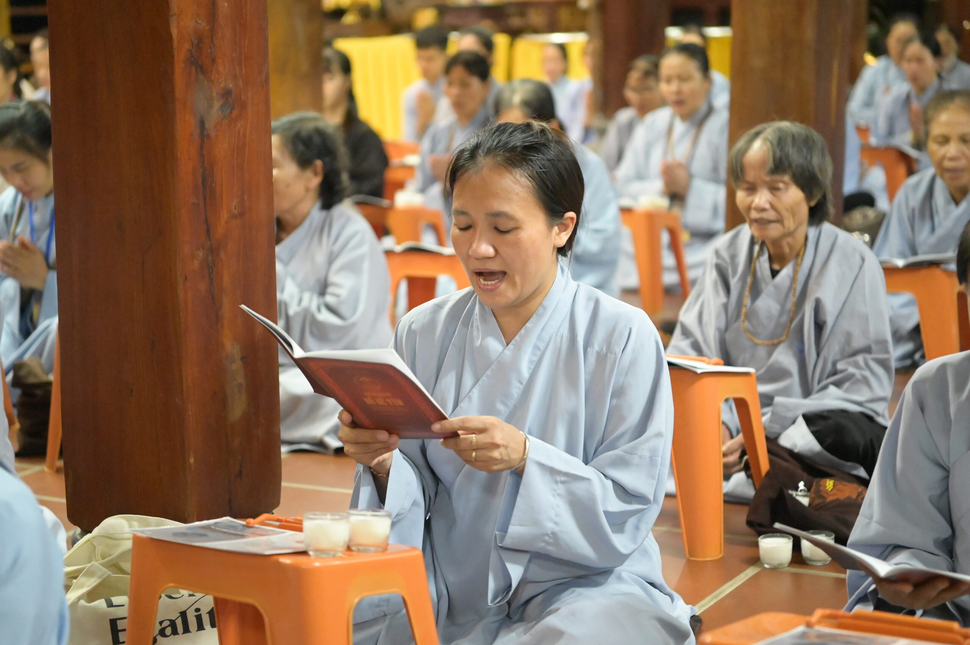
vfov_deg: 19.4
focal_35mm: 70
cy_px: 322
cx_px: 485
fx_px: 1885
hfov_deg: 28.9
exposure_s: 1/250
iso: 16000
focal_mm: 70
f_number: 2.8
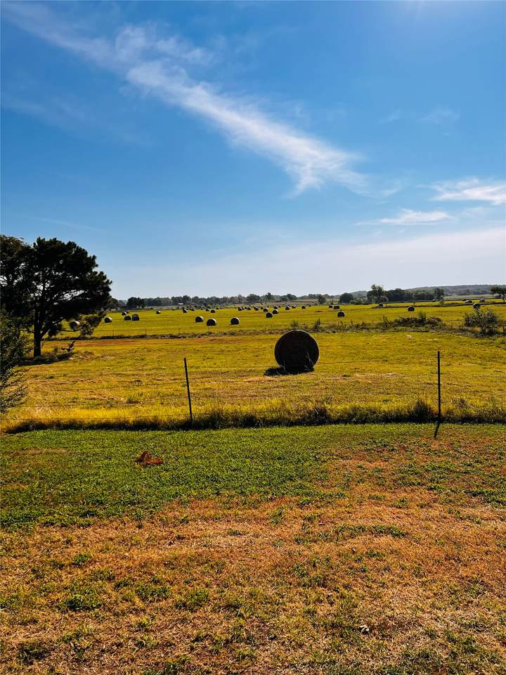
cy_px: 338
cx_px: 253
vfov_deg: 67.3
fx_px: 507
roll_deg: +2.1
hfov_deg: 53.1
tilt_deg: -4.0
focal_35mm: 26
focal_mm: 5.7
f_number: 1.5
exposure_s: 1/11364
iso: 50
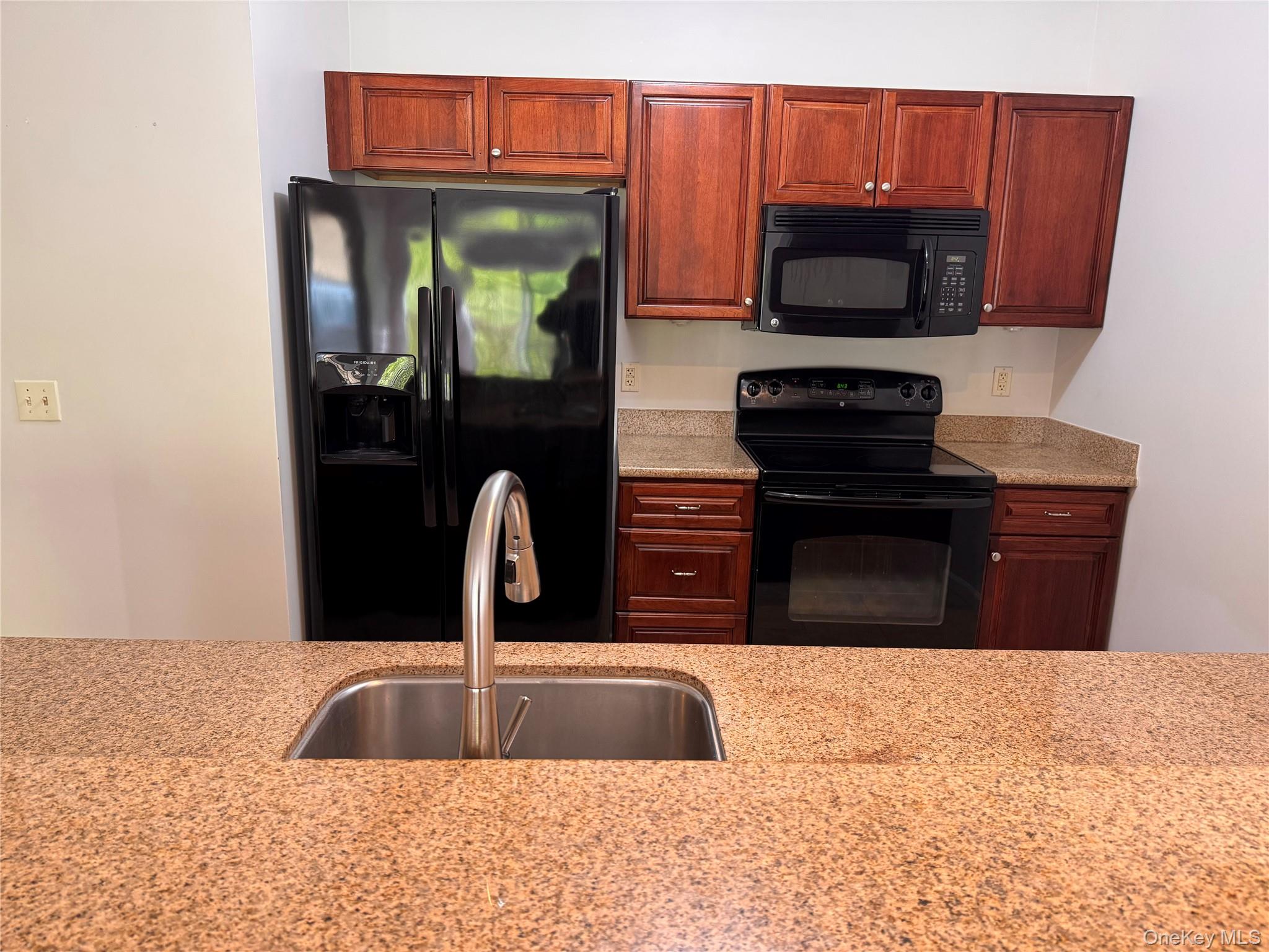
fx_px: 880
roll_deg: -1.1
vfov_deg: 56.8
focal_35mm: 24
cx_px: 634
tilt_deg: -13.3
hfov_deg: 71.6
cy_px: 476
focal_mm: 6.76
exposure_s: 1/60
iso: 250
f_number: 1.78
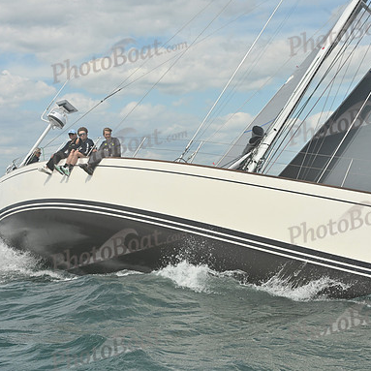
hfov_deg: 19.3
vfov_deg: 19.3
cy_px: 185
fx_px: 1091
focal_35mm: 90
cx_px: 238
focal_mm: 70
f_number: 9
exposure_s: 1/1250
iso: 320
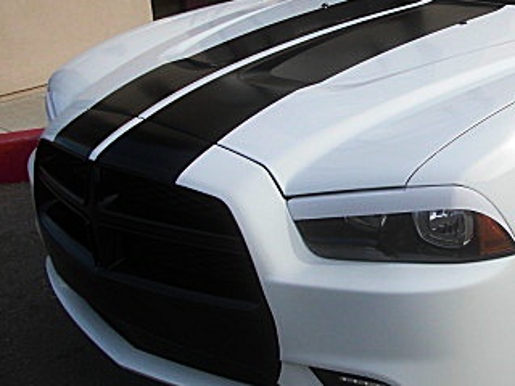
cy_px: 180
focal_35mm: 72
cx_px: 491
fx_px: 1071
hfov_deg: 25.9
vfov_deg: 20.4
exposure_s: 1/800
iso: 50
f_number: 2.8
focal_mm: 6.3
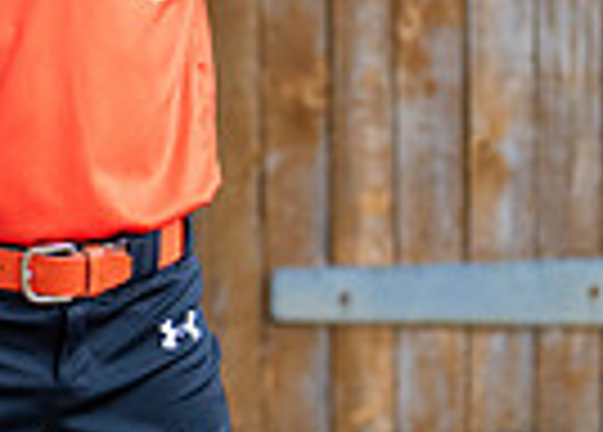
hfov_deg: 7.0
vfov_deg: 5.0
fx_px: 4920
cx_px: -55
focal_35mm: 287
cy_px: 72
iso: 500
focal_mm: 50
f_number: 1.2
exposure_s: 1/640
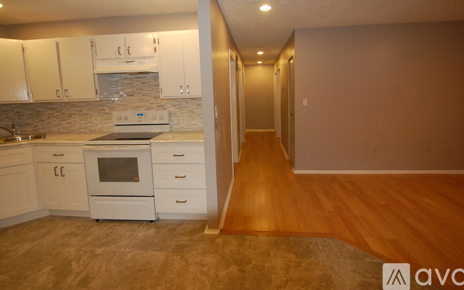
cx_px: 235
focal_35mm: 17
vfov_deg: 67.5
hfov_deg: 94.4
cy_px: 119
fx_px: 215
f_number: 3.5
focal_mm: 10
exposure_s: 1/60
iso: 400
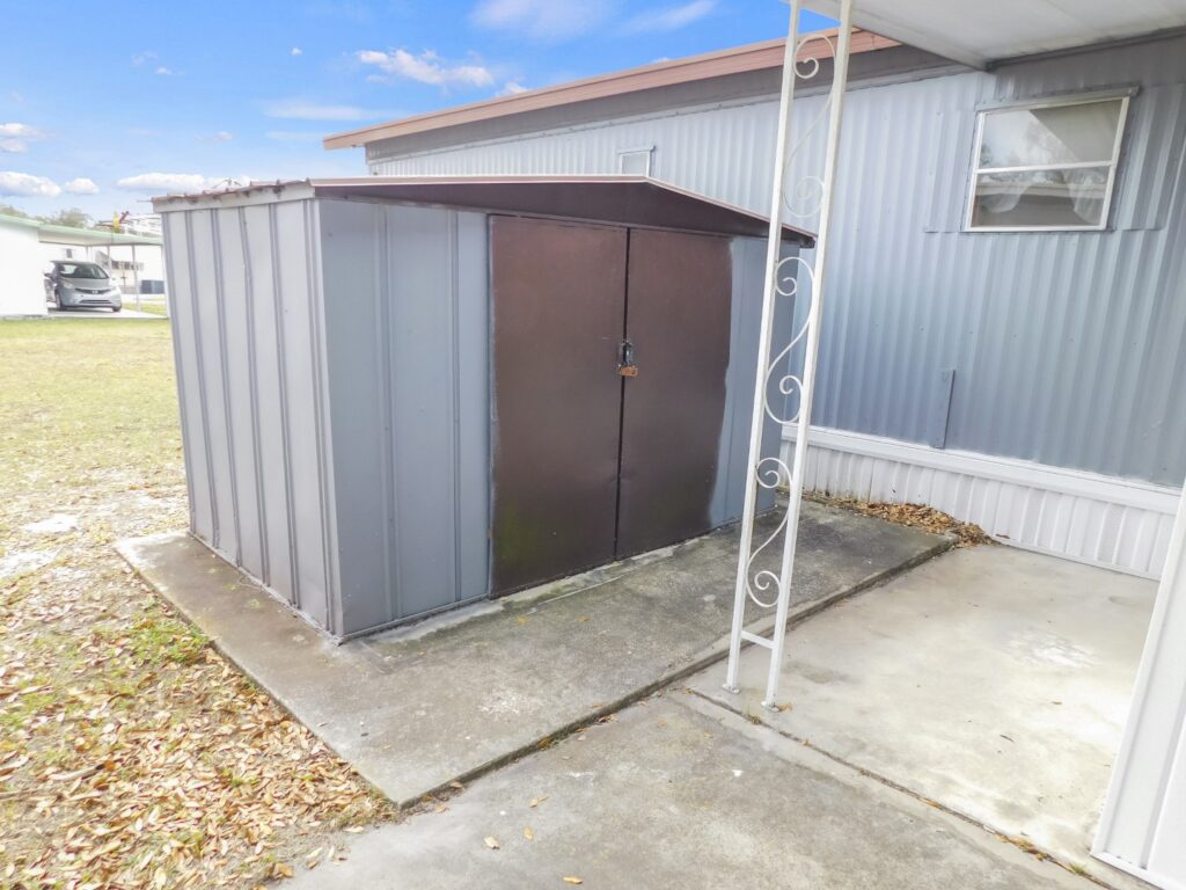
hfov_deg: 73.9
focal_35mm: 23
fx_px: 788
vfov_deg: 58.9
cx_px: 593
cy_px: 445
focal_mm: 4
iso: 125
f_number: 3
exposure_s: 1/250
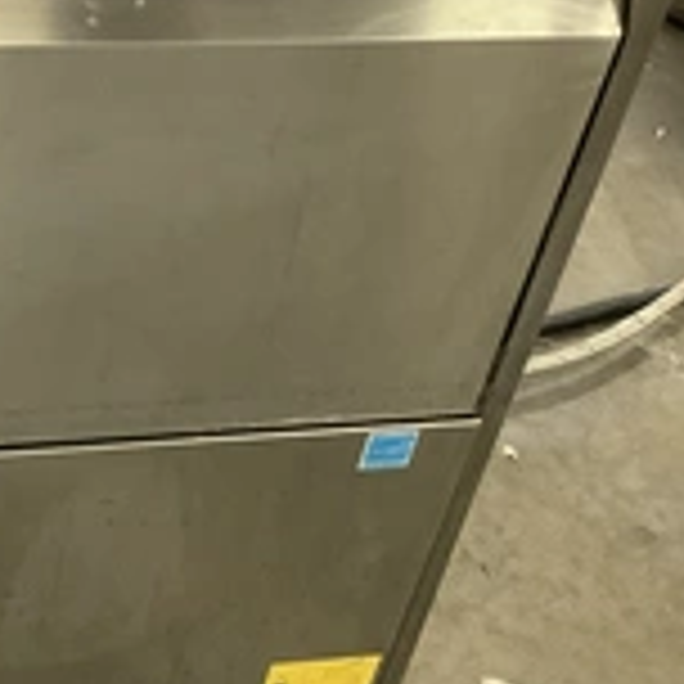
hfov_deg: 23.2
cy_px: 194
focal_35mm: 72
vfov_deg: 23.8
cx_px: 40
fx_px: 1610
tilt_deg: -39.3
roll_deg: -9.3
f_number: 2.4
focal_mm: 3.3
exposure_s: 1/40
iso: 400
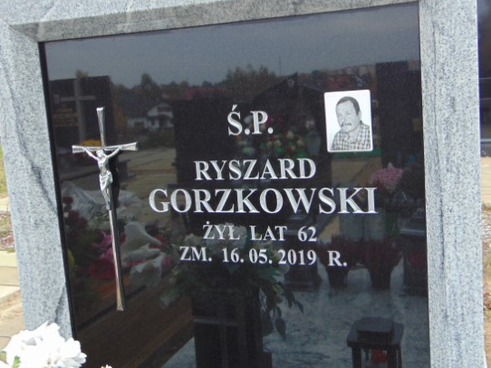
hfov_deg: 47.8
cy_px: 156
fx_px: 553
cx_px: 276
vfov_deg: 36.7
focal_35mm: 39
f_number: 3.2
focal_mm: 5.8
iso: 80
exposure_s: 1/80
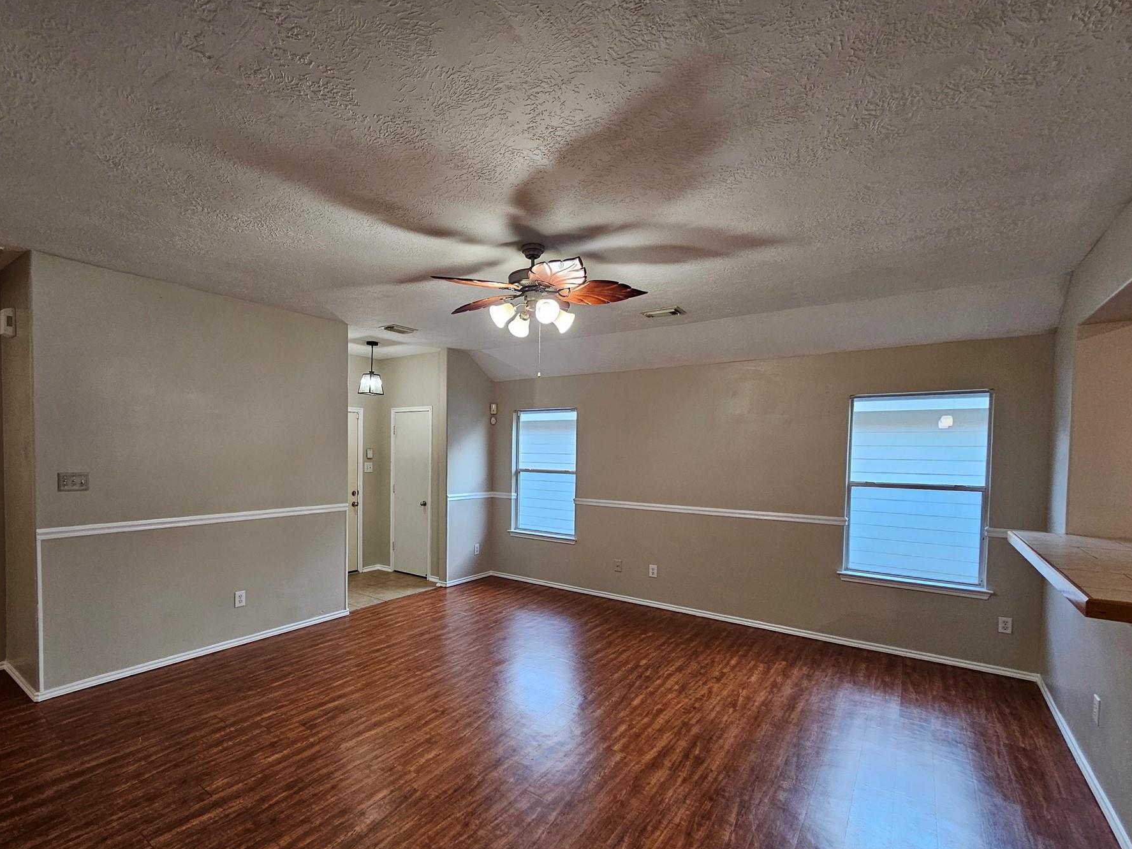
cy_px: 475
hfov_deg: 97.7
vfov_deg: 81.4
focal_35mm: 15
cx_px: 499
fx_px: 490
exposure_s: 1/60
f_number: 2.2
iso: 200
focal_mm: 2.2
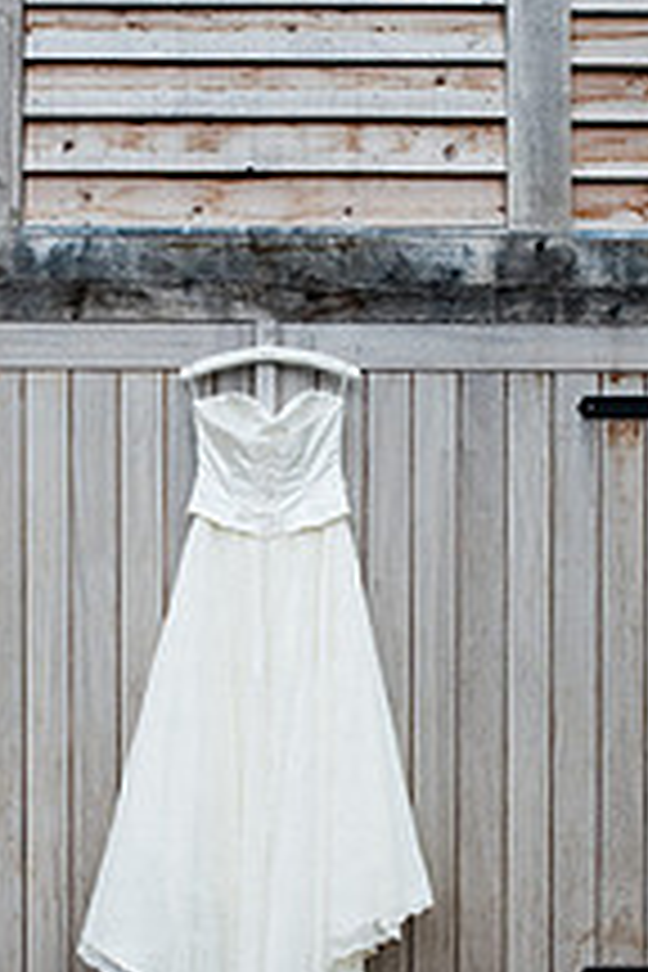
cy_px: 378
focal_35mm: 50
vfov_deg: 39.4
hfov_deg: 26.9
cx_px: 254
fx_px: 1350
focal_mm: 24
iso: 400
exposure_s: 1/250
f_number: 10
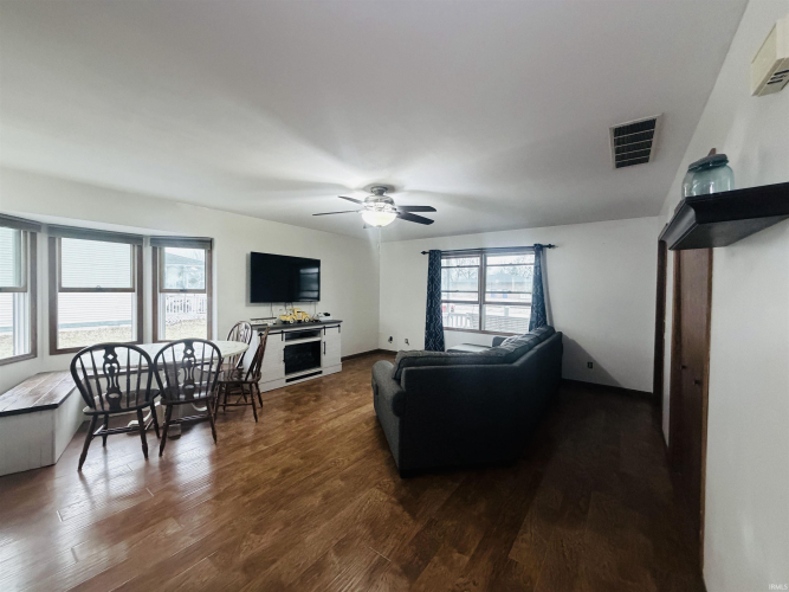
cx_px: 394
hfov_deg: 102.1
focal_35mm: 14
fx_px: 319
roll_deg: -0.2
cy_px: 296
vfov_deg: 85.7
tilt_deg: -1.2
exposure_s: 1/60
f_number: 2.2
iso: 640
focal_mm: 2.22
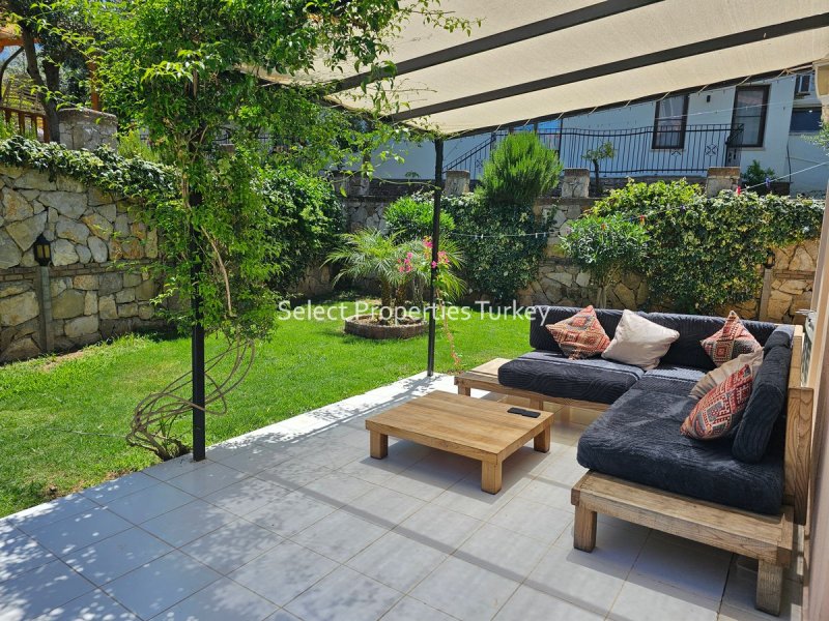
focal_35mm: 23
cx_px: 414
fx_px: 551
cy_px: 310
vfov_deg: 58.9
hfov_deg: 73.9
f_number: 1.7
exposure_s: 1/626
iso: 10
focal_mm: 6.3
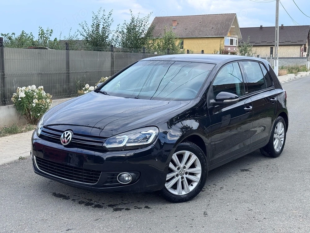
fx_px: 430
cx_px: 155
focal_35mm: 48
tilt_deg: -7.8
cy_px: 116
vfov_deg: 30.3
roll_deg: +0.1
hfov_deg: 39.7
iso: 64
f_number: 1.78
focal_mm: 6.76
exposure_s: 1/926
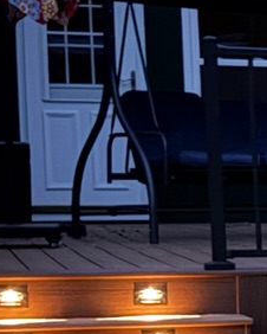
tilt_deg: -5.3
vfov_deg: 11.3
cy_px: 320
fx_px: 1677
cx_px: 668
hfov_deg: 8.3
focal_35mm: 170
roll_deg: +0.0
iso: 2500
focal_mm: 6.76
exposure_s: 1/5
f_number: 1.78
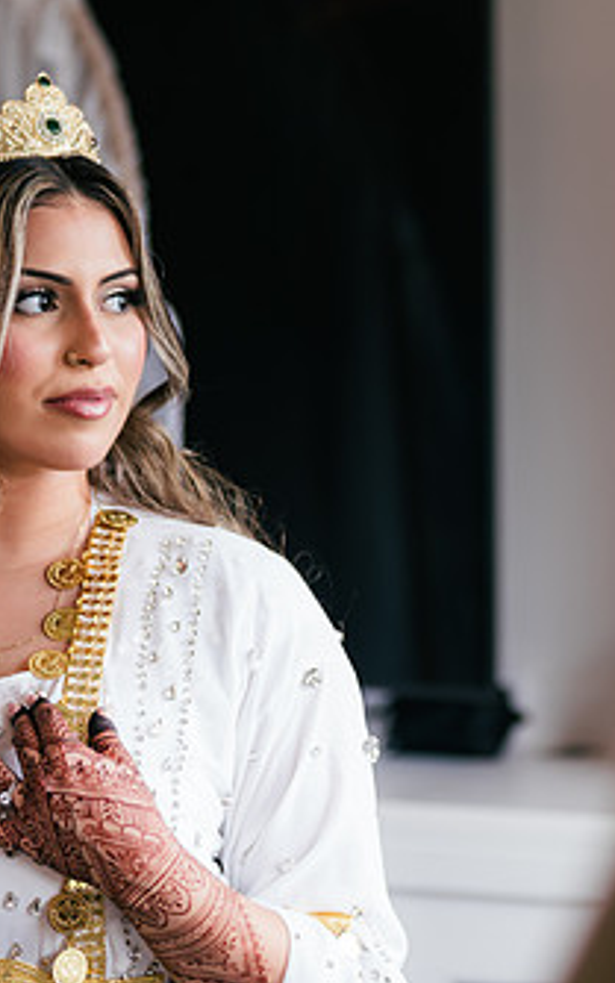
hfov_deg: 9.6
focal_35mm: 137
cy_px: 402
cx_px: 492
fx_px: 3671
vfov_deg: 15.2
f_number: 1.4
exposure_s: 1/160
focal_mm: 50
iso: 160
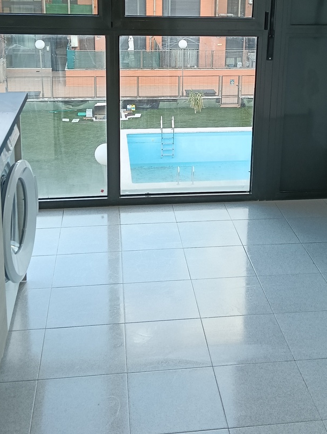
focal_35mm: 48
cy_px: 110
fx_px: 603
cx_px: 211
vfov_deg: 38.6
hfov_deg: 30.2
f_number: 1.8
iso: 100
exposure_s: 1/33.3
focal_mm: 3.98
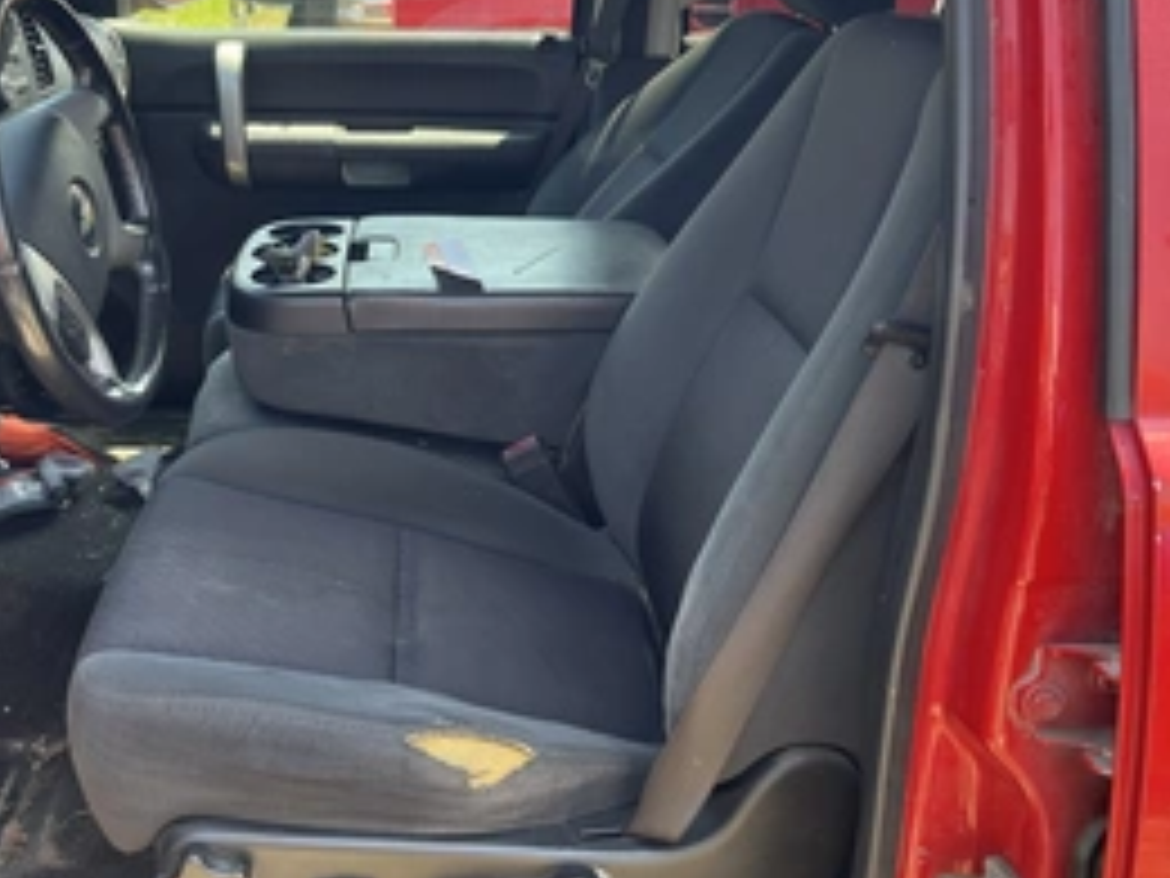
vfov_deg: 35.3
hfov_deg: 46.7
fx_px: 1352
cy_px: 243
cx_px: 500
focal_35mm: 40
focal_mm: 5.1
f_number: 1.6
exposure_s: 1/194
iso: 50
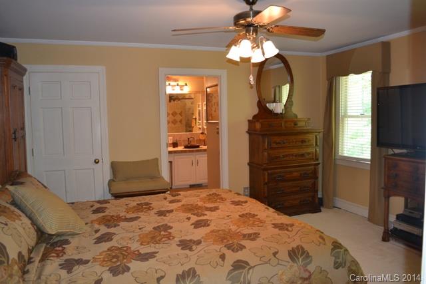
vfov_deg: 48.0
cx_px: 213
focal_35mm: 27
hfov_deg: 67.4
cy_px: 142
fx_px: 320
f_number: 3.5
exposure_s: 1/60
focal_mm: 18
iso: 1000
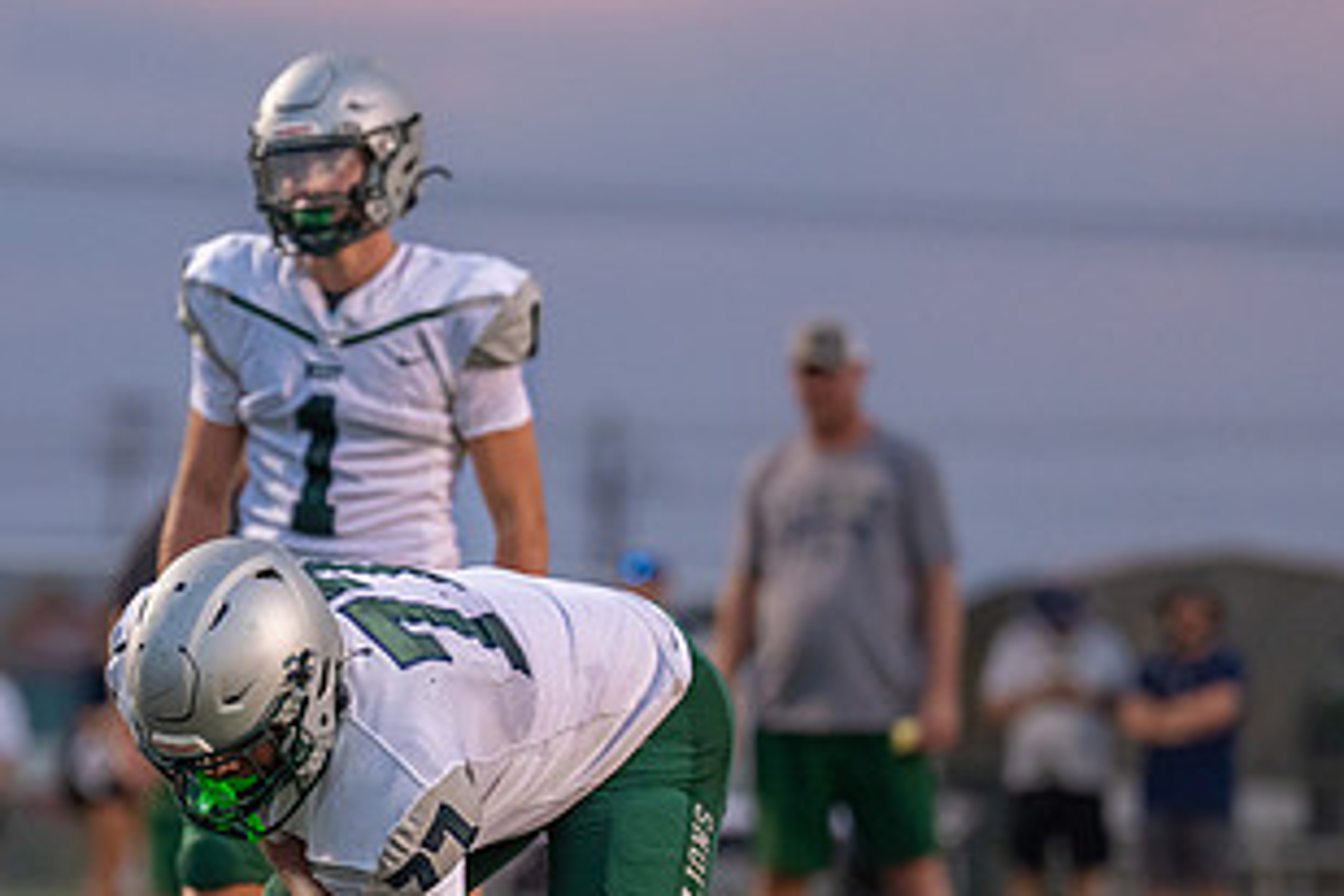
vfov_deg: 3.2
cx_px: 382
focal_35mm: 429
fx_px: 16015
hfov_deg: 4.8
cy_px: 592
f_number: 2.8
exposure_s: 1/1000
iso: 2000
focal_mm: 182
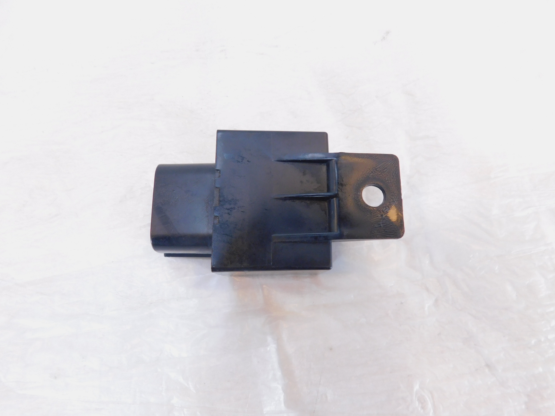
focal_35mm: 23
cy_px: 208
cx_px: 278
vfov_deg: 58.9
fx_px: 369
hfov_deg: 73.9
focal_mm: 4
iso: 200
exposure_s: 1/30
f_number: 3
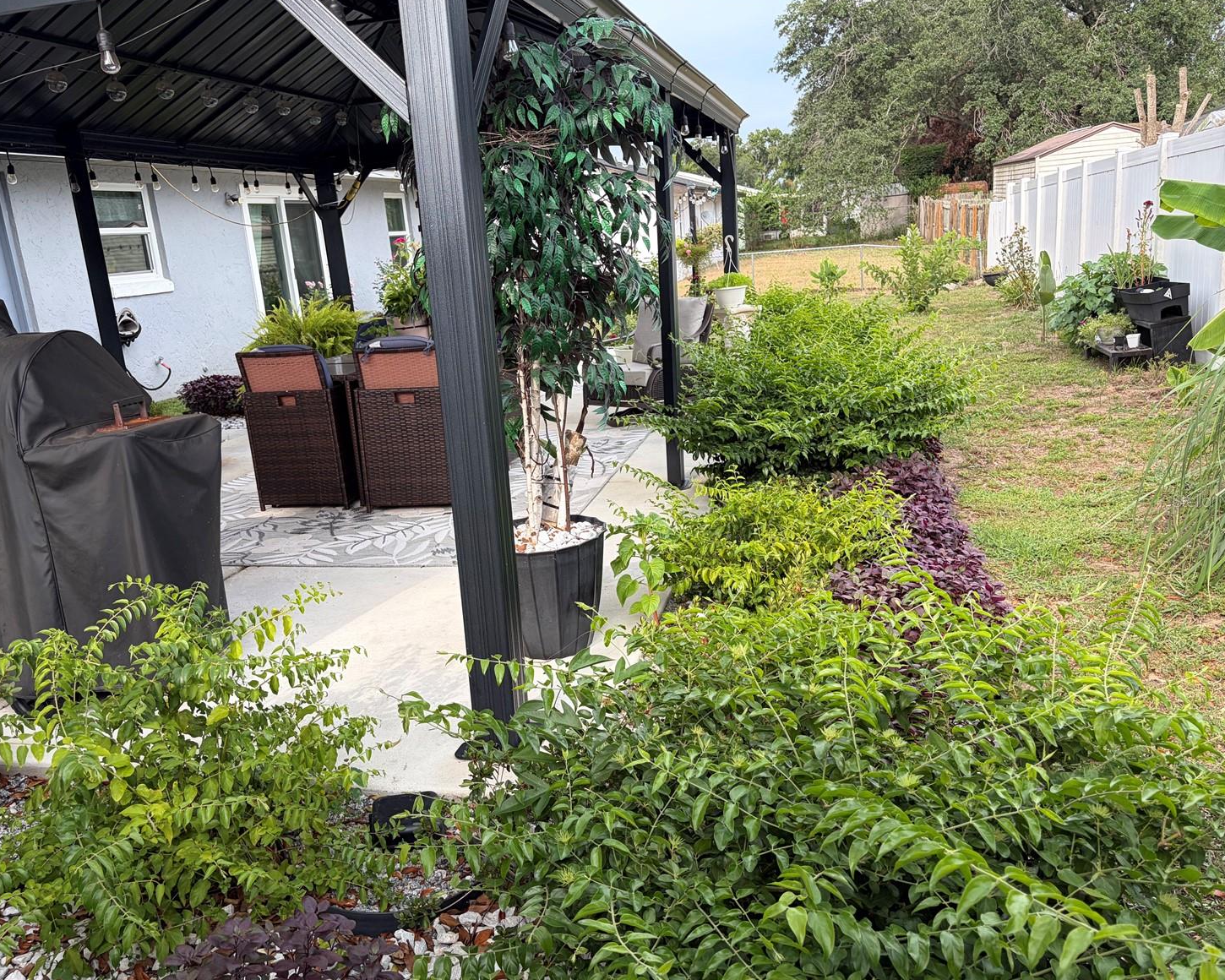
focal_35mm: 28
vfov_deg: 51.5
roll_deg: +5.3
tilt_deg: -14.8
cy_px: 500
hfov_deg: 62.2
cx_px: 576
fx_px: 1015
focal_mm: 5.96
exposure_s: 1/527
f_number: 1.6
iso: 50
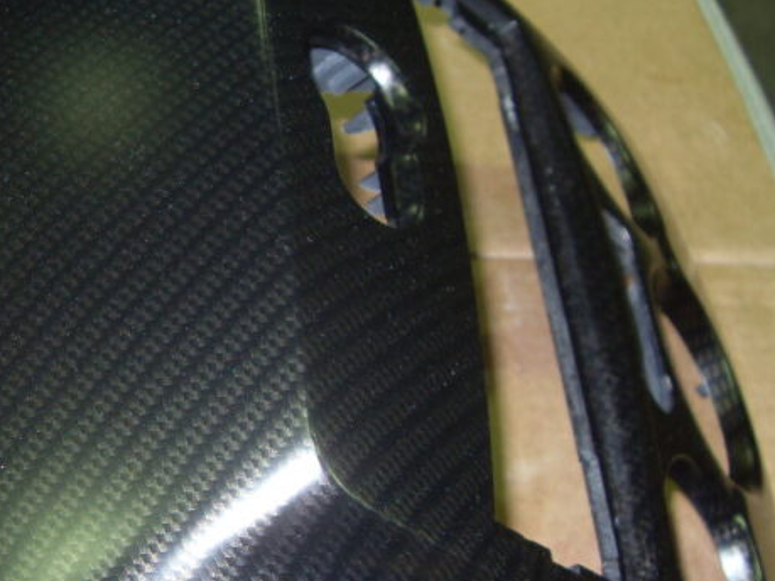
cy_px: 329
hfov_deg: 31.2
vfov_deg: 24.0
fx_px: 1365
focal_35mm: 61
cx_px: 199
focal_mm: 6.3
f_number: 2.8
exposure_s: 1/45
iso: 100
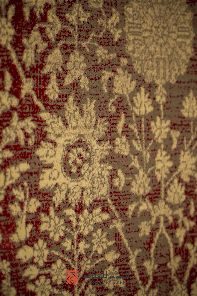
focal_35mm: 154
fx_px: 1264
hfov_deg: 8.9
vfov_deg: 13.3
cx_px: 98
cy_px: 148
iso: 640
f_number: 4
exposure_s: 1/125
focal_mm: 103
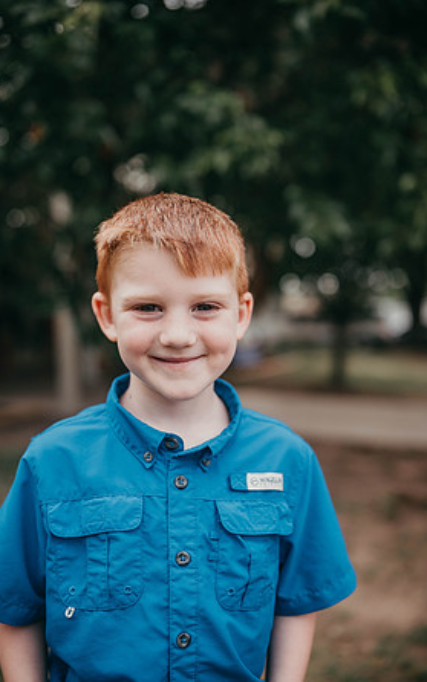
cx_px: 210
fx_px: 670
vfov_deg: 54.0
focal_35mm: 36
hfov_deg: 35.4
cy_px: 341
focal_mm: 35
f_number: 1.8
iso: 50
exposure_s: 1/2000
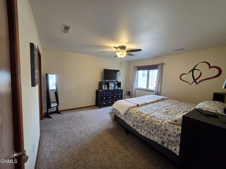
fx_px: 85
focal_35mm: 13
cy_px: 84
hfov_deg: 106.2
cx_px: 113
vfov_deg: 89.9
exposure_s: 1/60
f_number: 1.9
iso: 200
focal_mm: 2.2
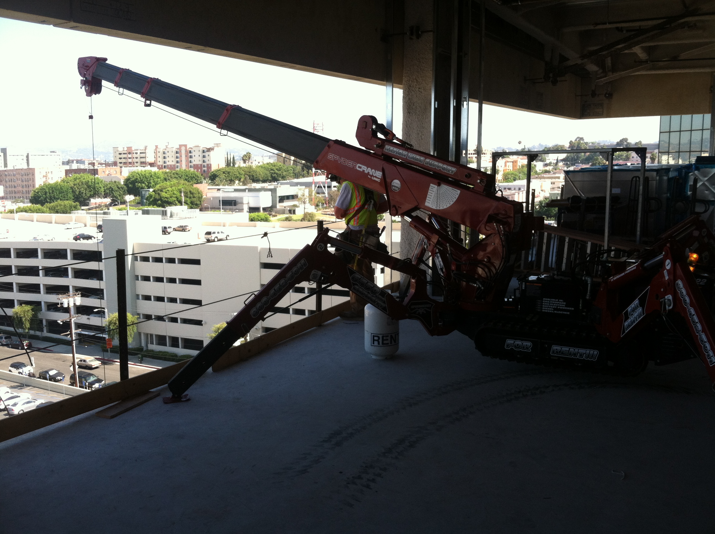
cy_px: 267
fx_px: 722
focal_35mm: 35
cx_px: 358
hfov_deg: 52.7
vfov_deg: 40.6
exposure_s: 1/313
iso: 80
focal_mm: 3.85
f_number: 2.8
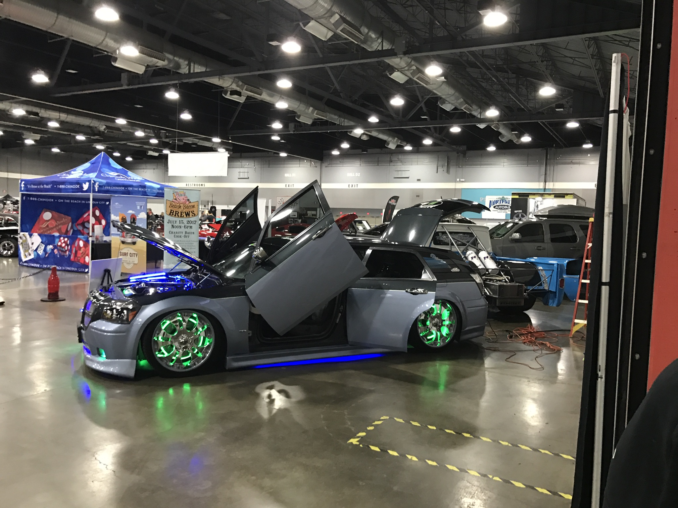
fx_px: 548
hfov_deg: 63.4
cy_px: 254
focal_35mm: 28
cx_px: 339
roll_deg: -0.9
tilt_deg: -2.8
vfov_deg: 49.7
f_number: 1.8
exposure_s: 1/15
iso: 80
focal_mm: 3.99
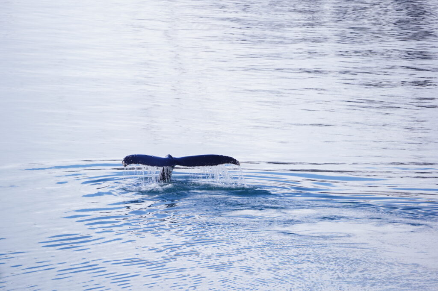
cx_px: 219
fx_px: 5689
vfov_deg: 2.9
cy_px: 146
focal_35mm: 468
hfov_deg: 4.4
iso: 320
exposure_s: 1/1250
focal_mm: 468
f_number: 8
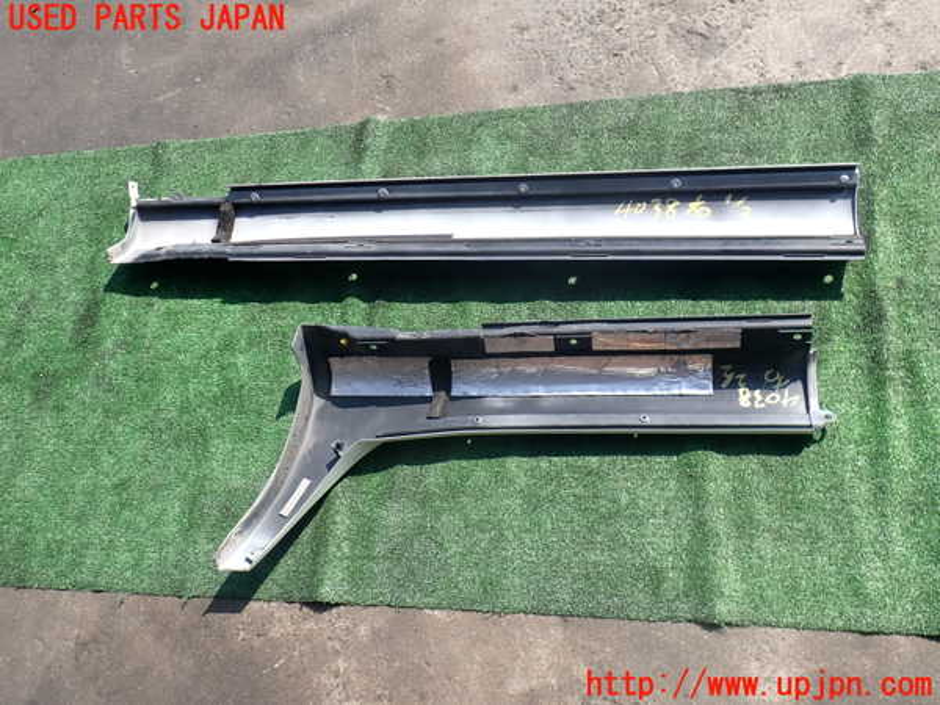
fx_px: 815
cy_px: 352
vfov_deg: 46.8
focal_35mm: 30
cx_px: 470
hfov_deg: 60.0
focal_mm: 5.4
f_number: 3.2
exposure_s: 1/400
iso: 100
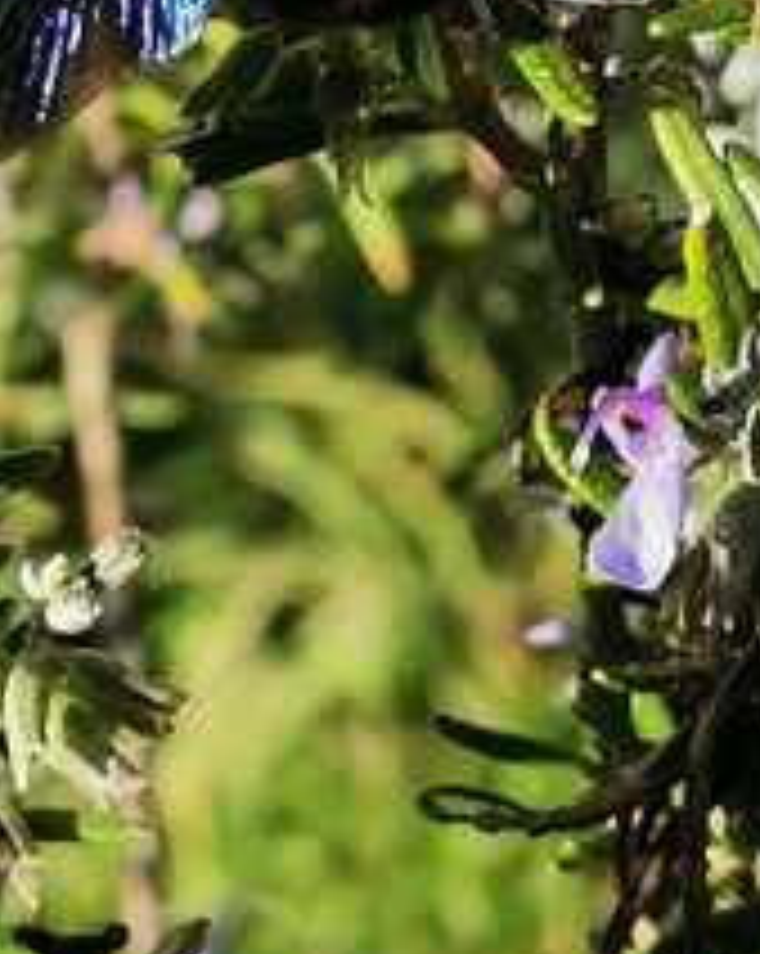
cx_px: 427
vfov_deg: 7.6
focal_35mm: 251
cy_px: -346
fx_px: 7072
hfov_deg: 6.2
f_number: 1.8
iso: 50
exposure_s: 1/2525
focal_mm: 5.58
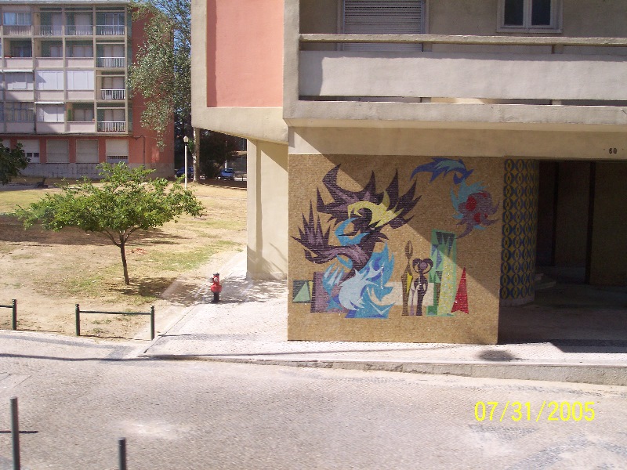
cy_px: 235
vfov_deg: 37.7
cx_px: 314
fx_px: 688
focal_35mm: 38
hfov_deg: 49.0
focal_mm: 8
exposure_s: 1/250
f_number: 4.8
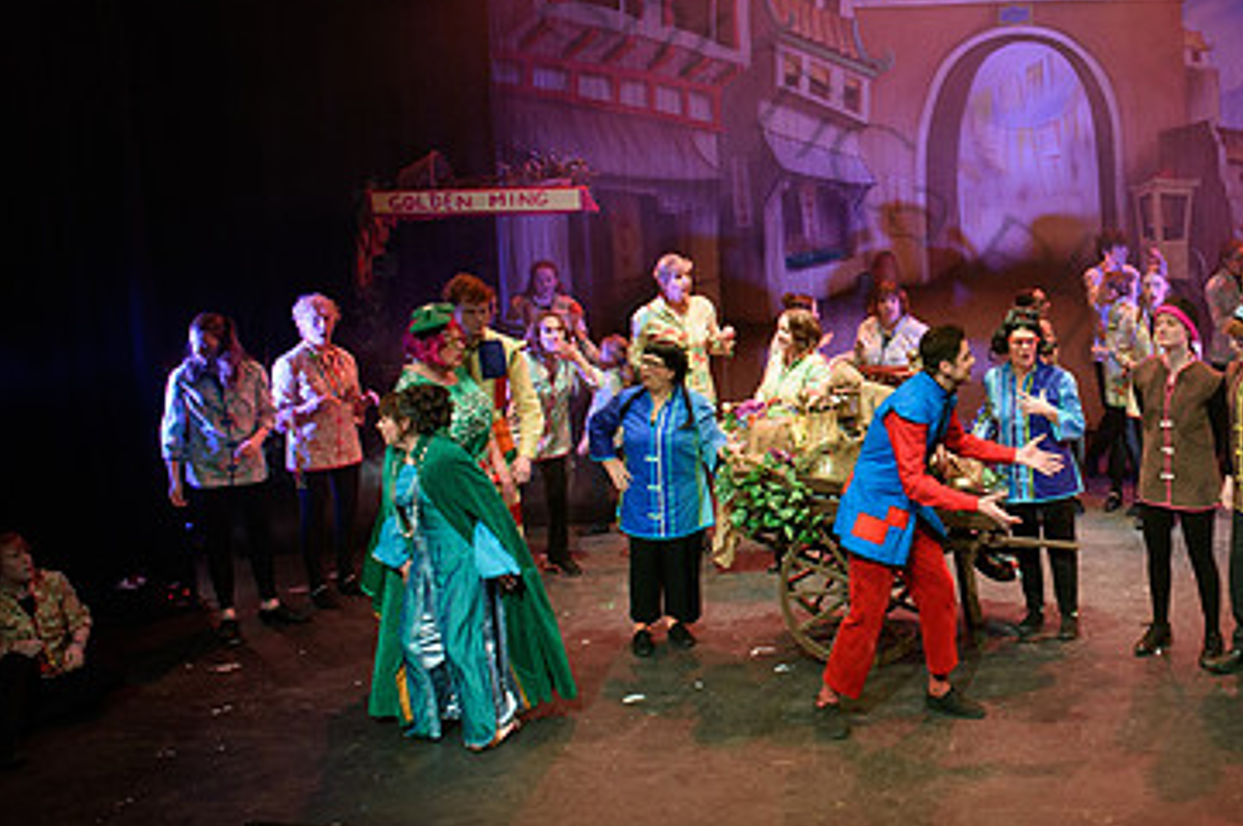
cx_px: 1086
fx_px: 1690
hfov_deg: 38.0
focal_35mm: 49
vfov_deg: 27.4
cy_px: 313
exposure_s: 1/60
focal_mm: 27
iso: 1250
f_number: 5.6
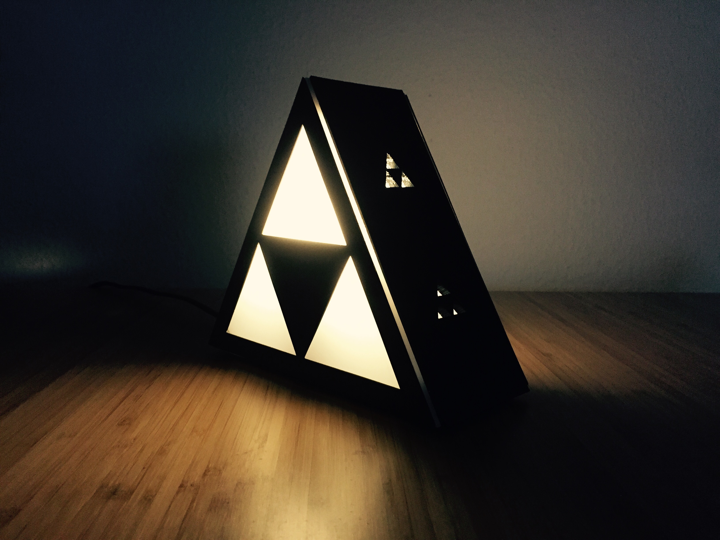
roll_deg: +0.9
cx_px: 360
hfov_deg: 61.7
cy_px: 270
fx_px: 603
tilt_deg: -10.1
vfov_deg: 48.2
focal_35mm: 29
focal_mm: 4.15
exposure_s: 1/25
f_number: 2.2
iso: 250
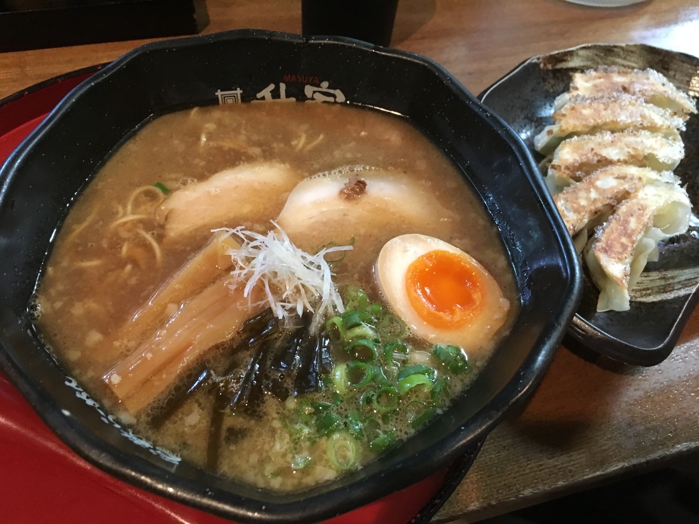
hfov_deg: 61.7
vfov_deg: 48.2
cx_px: 350
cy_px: 262
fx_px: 586
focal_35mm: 29
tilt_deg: -54.6
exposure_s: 1/15
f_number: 2.2
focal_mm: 4.15
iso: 200
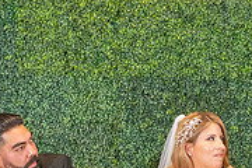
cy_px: 232
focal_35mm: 168
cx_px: 273
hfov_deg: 12.0
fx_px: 1176
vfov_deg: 8.0
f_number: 3.5
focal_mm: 52
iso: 800
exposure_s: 1/160
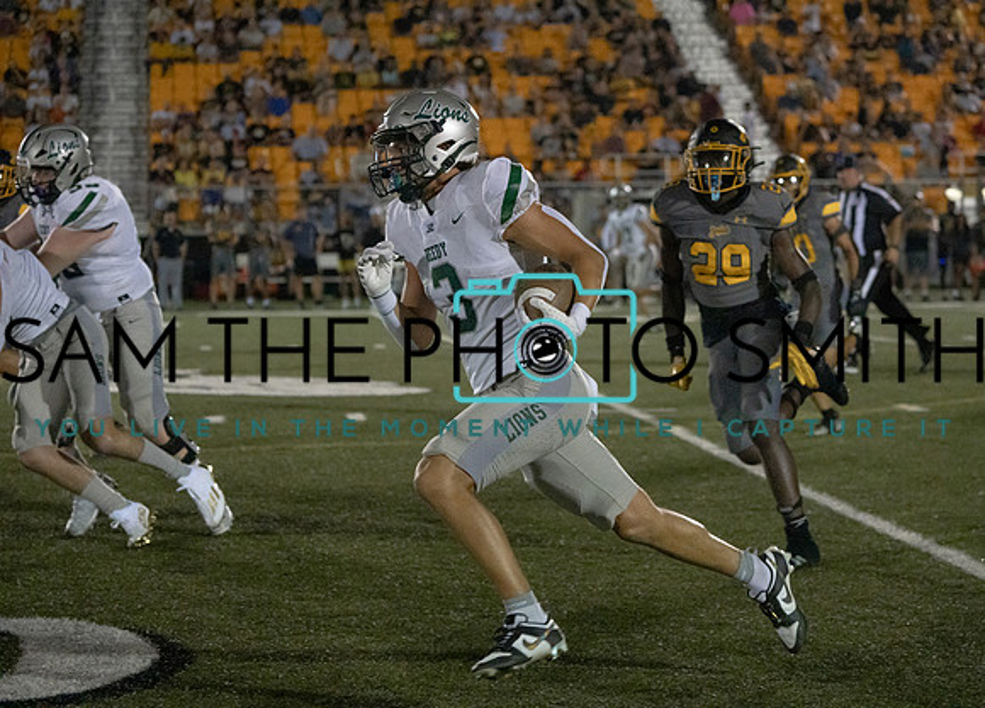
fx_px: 3036
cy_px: 344
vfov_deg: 13.3
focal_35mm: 108
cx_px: 546
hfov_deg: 18.4
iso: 20000
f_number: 4.5
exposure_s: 1/1000
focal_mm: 100
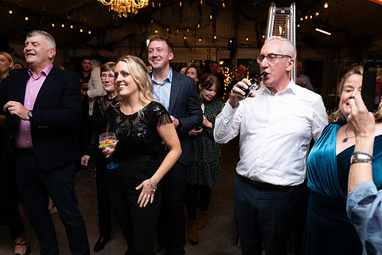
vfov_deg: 44.9
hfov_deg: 63.6
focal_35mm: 29
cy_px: 141
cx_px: 196
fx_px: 308
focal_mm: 24
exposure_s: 1/160
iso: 800
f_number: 3.5
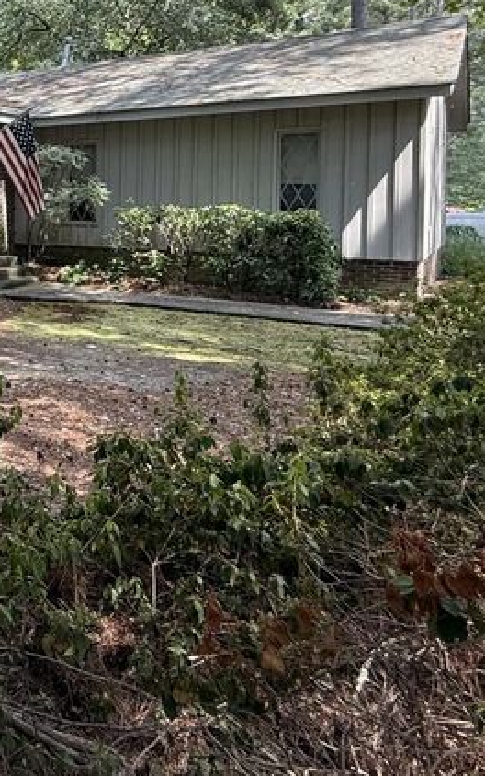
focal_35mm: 36
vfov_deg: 52.4
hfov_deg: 26.1
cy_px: 226
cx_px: -239
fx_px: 761
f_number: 2.2
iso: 50
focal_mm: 2.22
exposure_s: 1/145
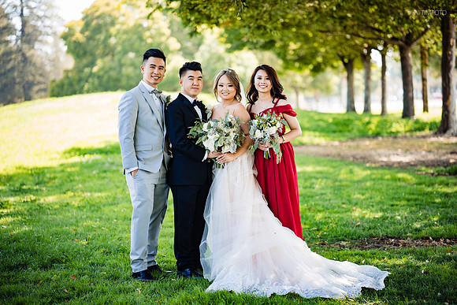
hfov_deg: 23.9
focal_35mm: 85
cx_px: 228
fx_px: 1079
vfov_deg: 16.1
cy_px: 152
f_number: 1.8
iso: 100
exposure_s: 1/200
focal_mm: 85
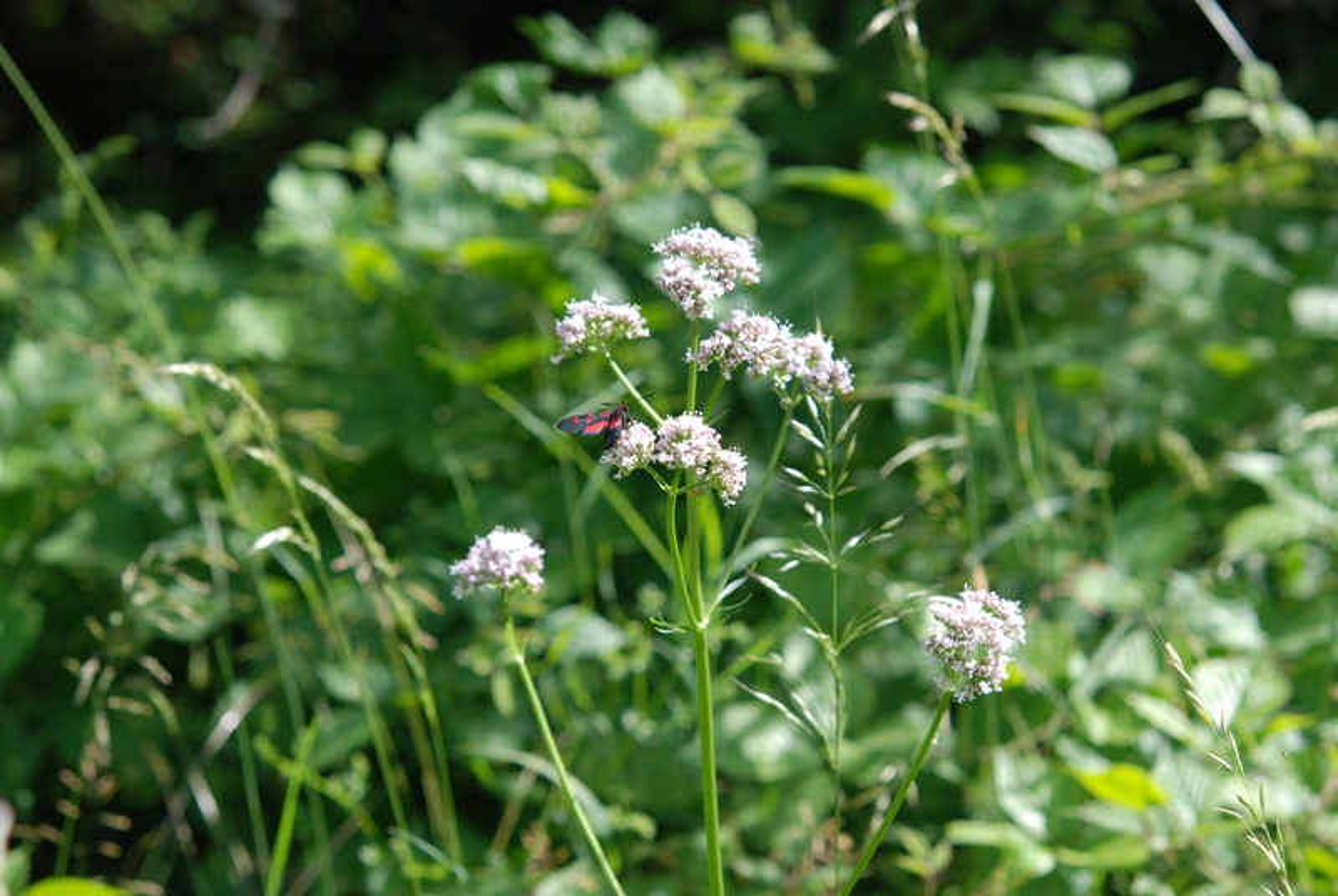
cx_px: 669
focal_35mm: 90
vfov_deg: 15.2
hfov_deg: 22.6
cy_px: 448
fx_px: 3350
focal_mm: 60
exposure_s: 1/160
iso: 100
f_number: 6.3
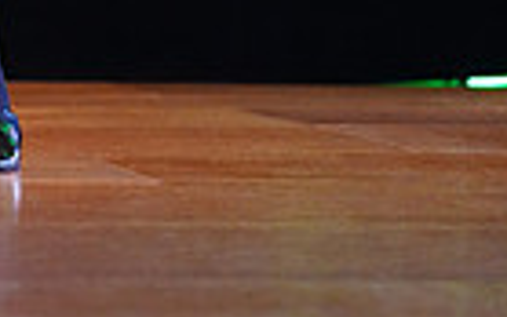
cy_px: -521
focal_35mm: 392
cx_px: -181
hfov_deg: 5.3
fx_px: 5419
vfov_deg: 3.3
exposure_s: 1/400
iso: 6400
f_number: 2.8
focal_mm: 92
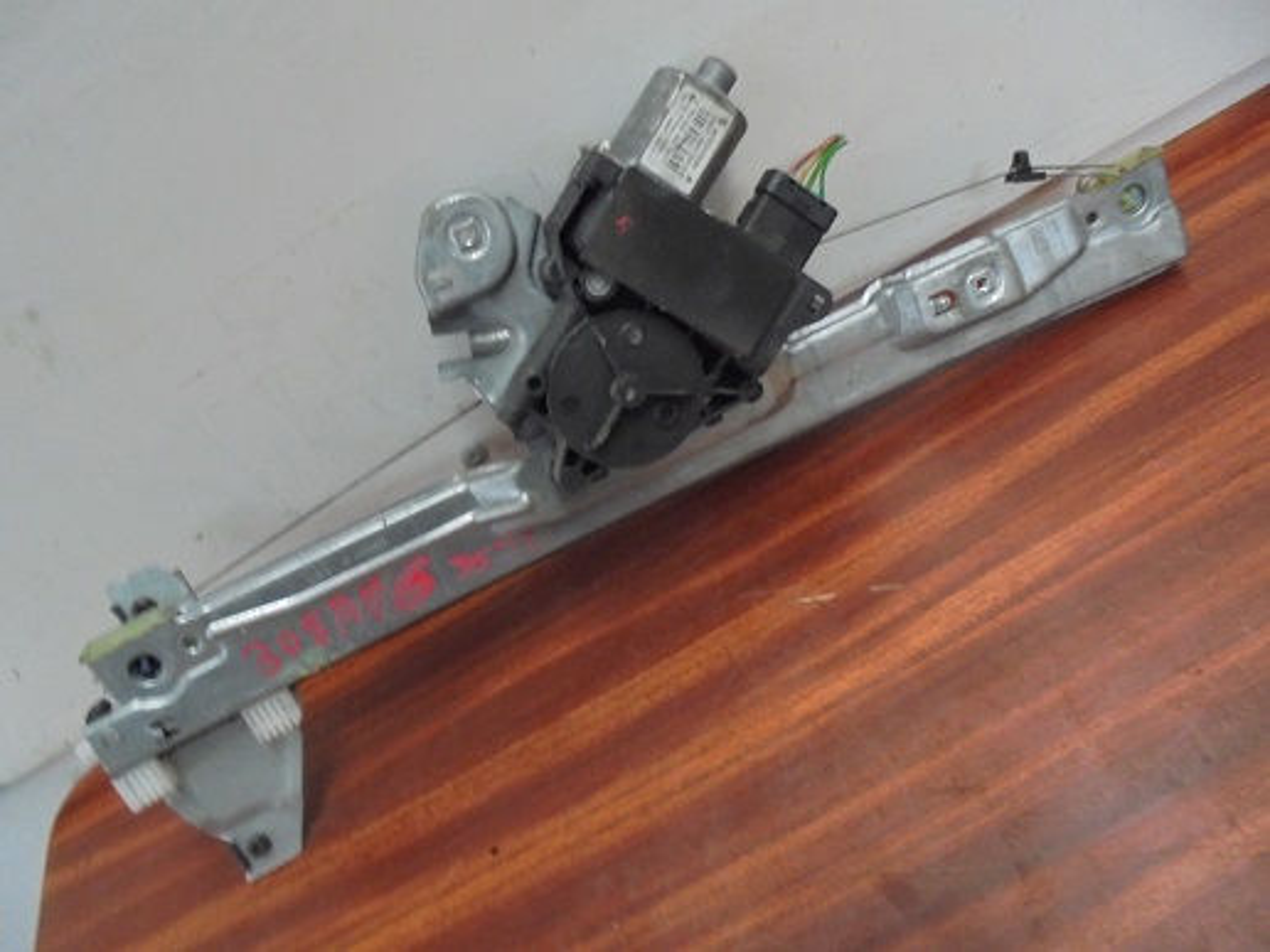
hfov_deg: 67.3
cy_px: 476
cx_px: 635
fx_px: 954
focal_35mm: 26
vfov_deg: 53.1
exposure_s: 1/4
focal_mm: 4.6
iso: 500
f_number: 3.5
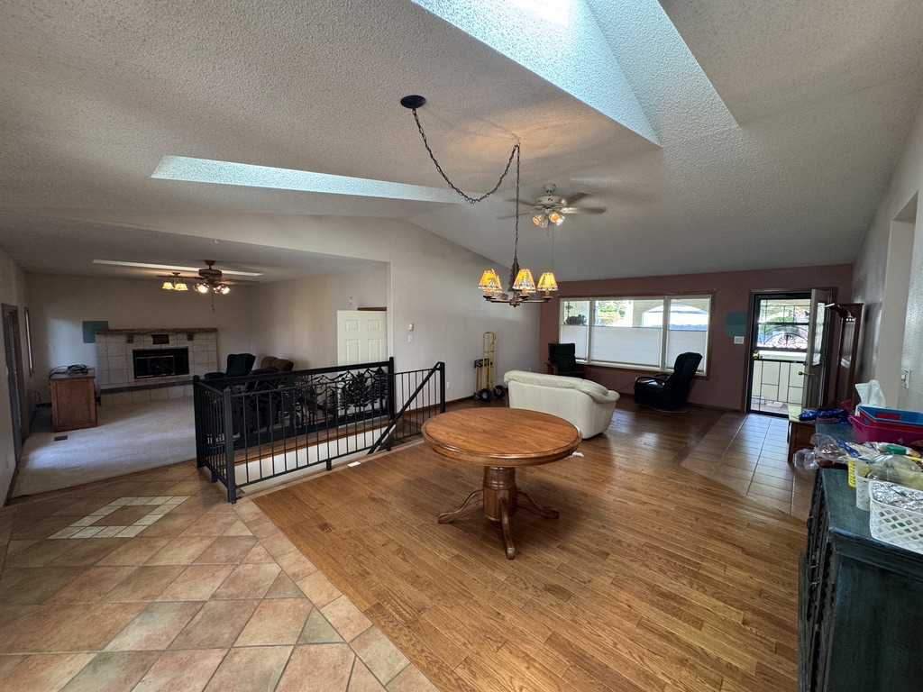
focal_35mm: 14
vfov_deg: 85.7
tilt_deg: -6.2
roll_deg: -0.2
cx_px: 462
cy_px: 346
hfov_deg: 102.1
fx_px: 373
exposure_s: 1/60
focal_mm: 2.22
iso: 200
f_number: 2.2
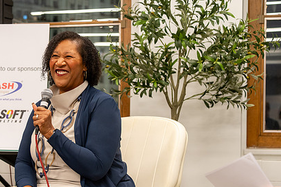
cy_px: 128
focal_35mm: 78
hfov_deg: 25.9
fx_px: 608
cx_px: 91
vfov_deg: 17.4
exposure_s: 1/100
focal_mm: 55
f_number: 4
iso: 1600
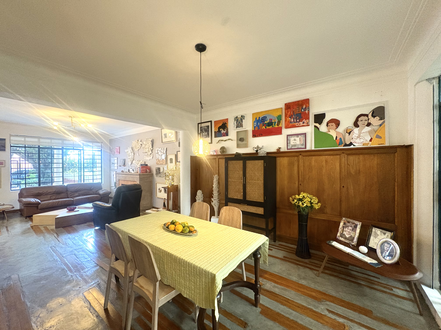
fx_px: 178
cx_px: 220
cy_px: 165
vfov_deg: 85.7
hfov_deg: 102.1
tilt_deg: -0.5
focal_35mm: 14
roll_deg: +0.6
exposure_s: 1/60
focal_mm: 2.22
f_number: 2.2
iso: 800
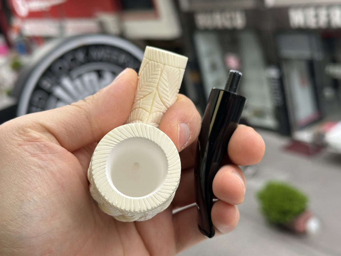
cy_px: 128
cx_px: 170
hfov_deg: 39.7
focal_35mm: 48
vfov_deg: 30.3
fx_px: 473
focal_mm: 6.86
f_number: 1.78
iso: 64
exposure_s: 1/475
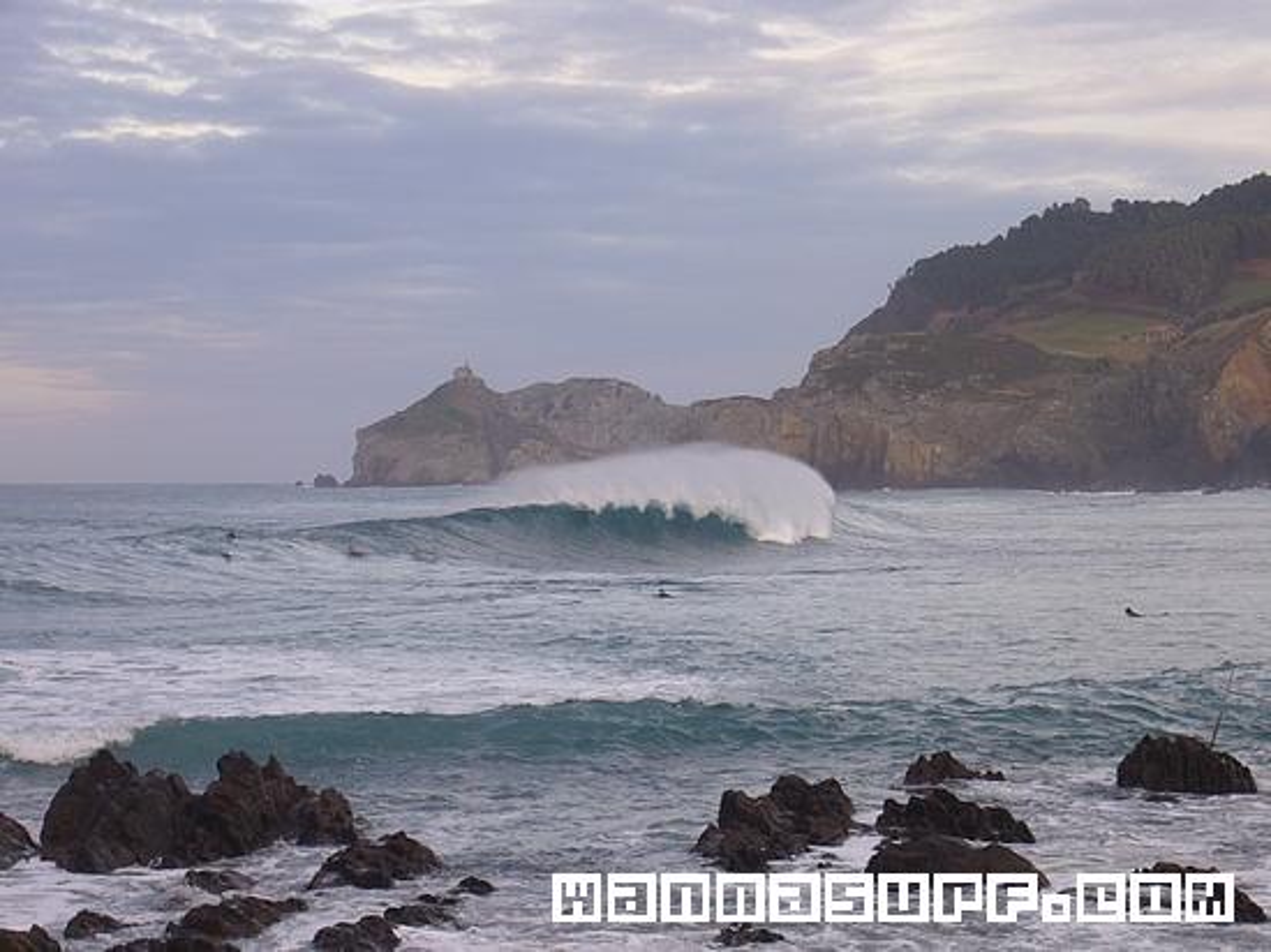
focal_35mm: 105
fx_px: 3854
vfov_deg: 14.1
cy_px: 476
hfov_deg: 18.7
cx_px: 636
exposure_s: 1/100
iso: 80
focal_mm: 17.4
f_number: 5
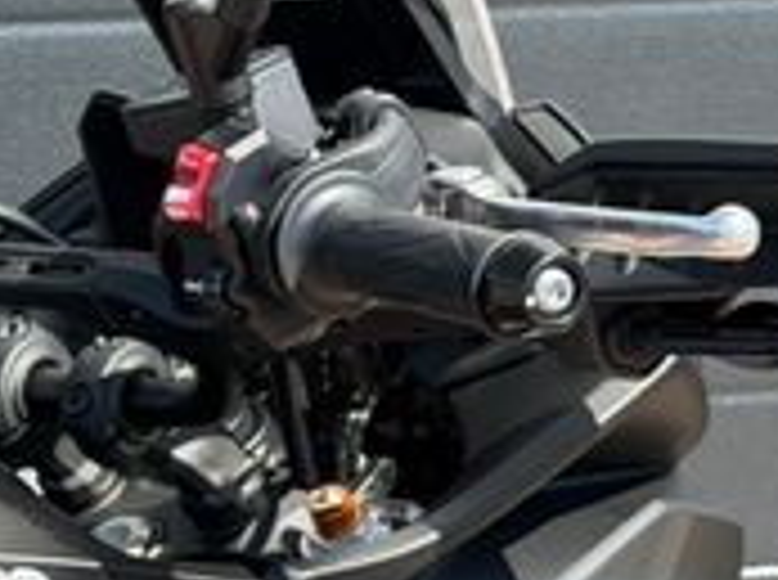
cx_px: -90
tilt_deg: -20.5
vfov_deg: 8.3
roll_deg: +0.7
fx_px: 3992
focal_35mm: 178
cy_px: 634
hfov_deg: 11.0
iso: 100
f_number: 1.78
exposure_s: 1/1543
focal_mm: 6.76
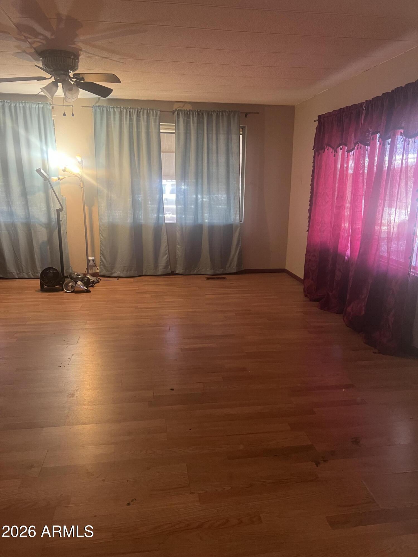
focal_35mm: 26
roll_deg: -0.5
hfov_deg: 53.1
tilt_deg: -13.3
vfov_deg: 67.3
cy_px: 278
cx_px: 209
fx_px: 419
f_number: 1.5
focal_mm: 5.7
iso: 400
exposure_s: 1/60
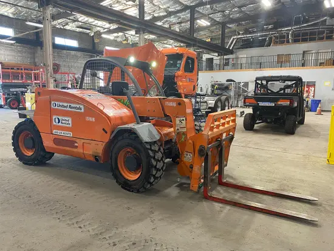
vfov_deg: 53.1
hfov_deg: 67.3
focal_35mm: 26
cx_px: 167
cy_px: 126
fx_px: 251
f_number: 1.8
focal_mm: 4.25
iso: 160
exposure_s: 1/60
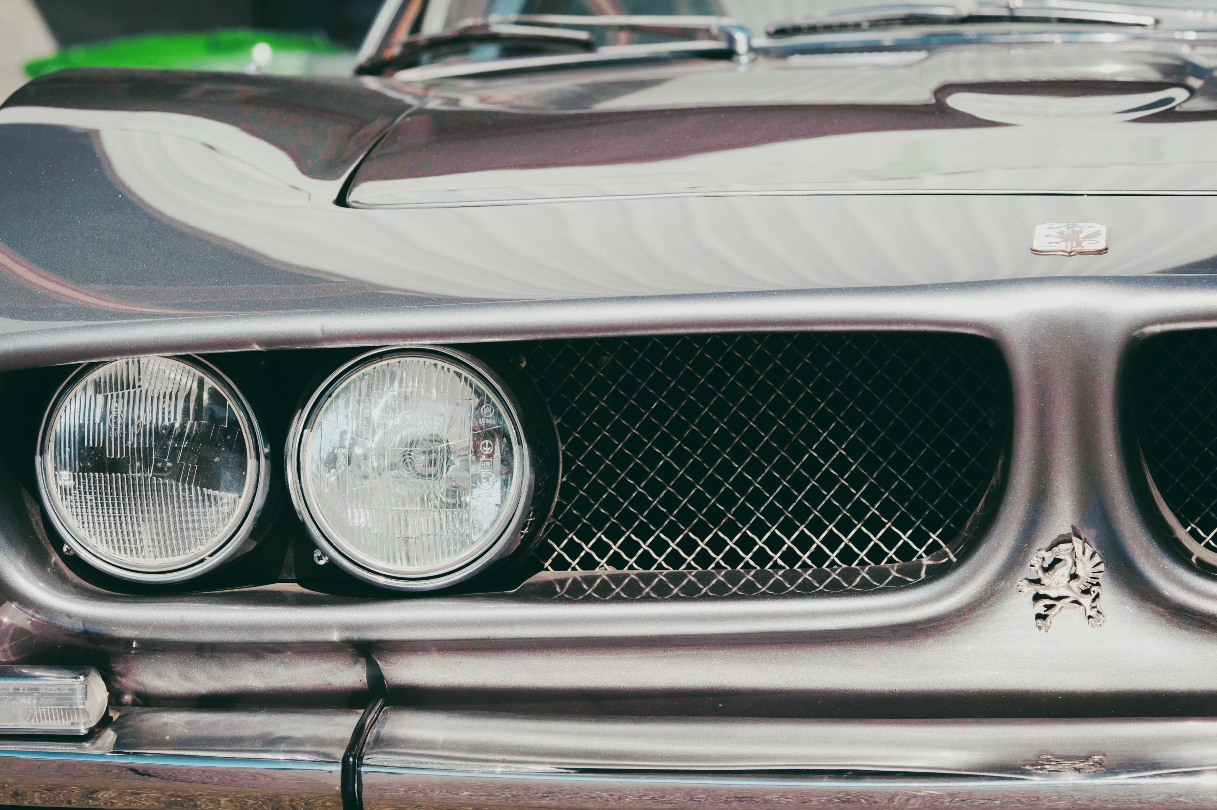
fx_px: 4156
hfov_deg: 16.7
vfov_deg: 11.1
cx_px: 585
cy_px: 384
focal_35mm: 123
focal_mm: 110
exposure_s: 1/3000
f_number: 8
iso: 800
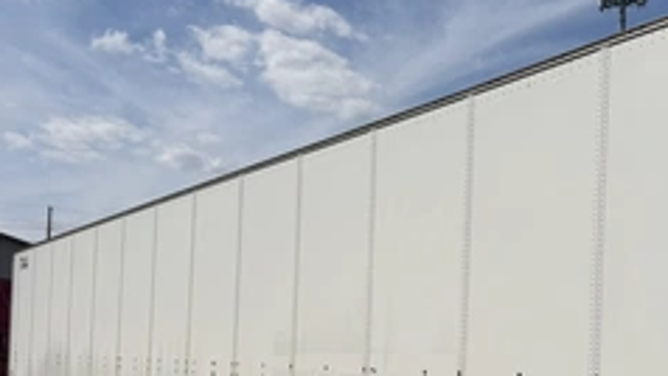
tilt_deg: +0.8
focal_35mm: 44
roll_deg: -1.5
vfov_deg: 26.1
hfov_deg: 44.6
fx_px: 780
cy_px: 348
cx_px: 511
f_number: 1.78
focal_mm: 6.76
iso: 80
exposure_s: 1/11905
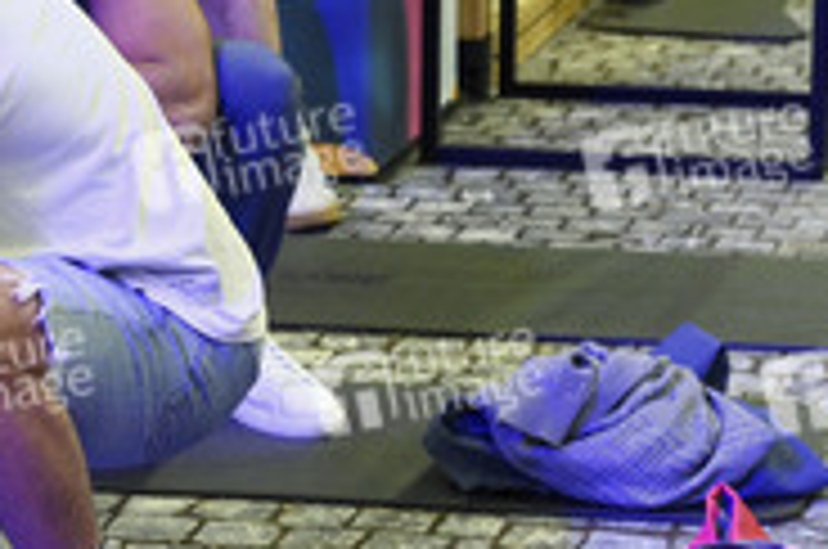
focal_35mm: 172
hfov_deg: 11.7
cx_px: -142
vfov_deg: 8.0
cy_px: 270
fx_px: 3949
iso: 6400
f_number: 5.6
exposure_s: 1/200
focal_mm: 70
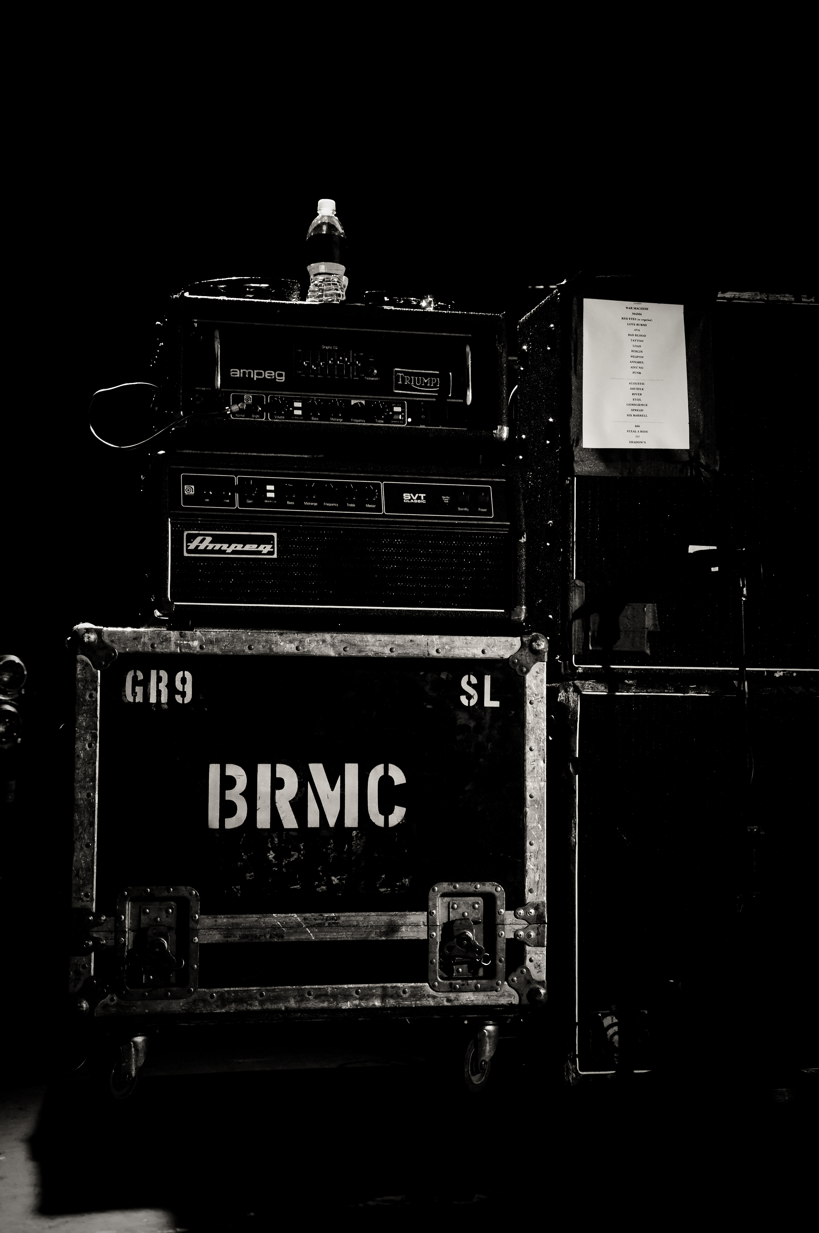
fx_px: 1950
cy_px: 616
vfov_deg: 35.1
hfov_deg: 23.7
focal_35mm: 57
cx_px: 410
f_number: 4.5
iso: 1600
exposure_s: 1/125
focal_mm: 38
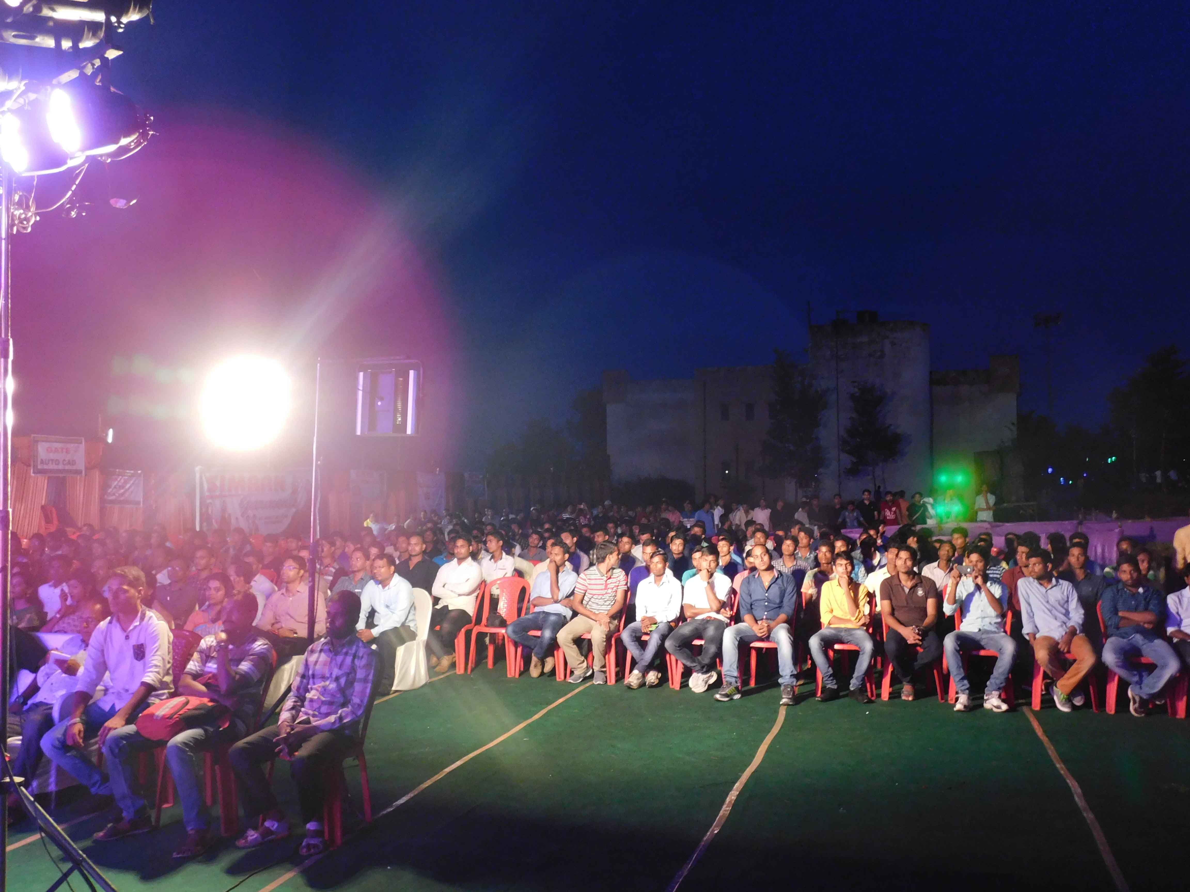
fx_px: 1031
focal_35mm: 30
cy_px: 446
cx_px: 595
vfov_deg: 46.8
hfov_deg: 60.0
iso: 400
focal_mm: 5.3
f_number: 3.2
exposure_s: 1/13
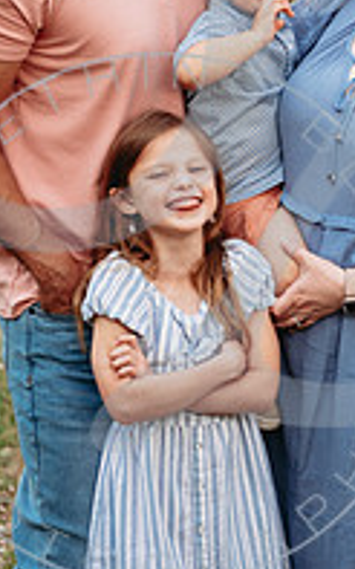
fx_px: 2231
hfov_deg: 9.1
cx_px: 289
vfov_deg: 14.4
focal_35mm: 144
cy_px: 101
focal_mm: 62
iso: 100
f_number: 2.8
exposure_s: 1/200
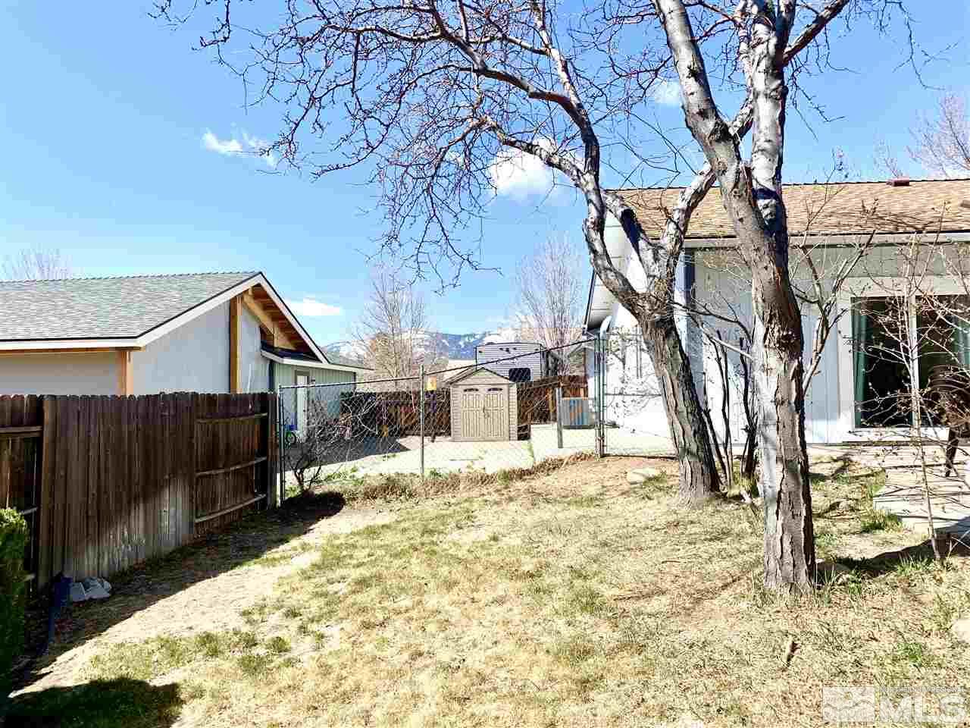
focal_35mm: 26
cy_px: 364
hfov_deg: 67.3
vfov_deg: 53.1
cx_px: 485
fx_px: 729
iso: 25
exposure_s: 1/2033
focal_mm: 4.25
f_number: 1.8
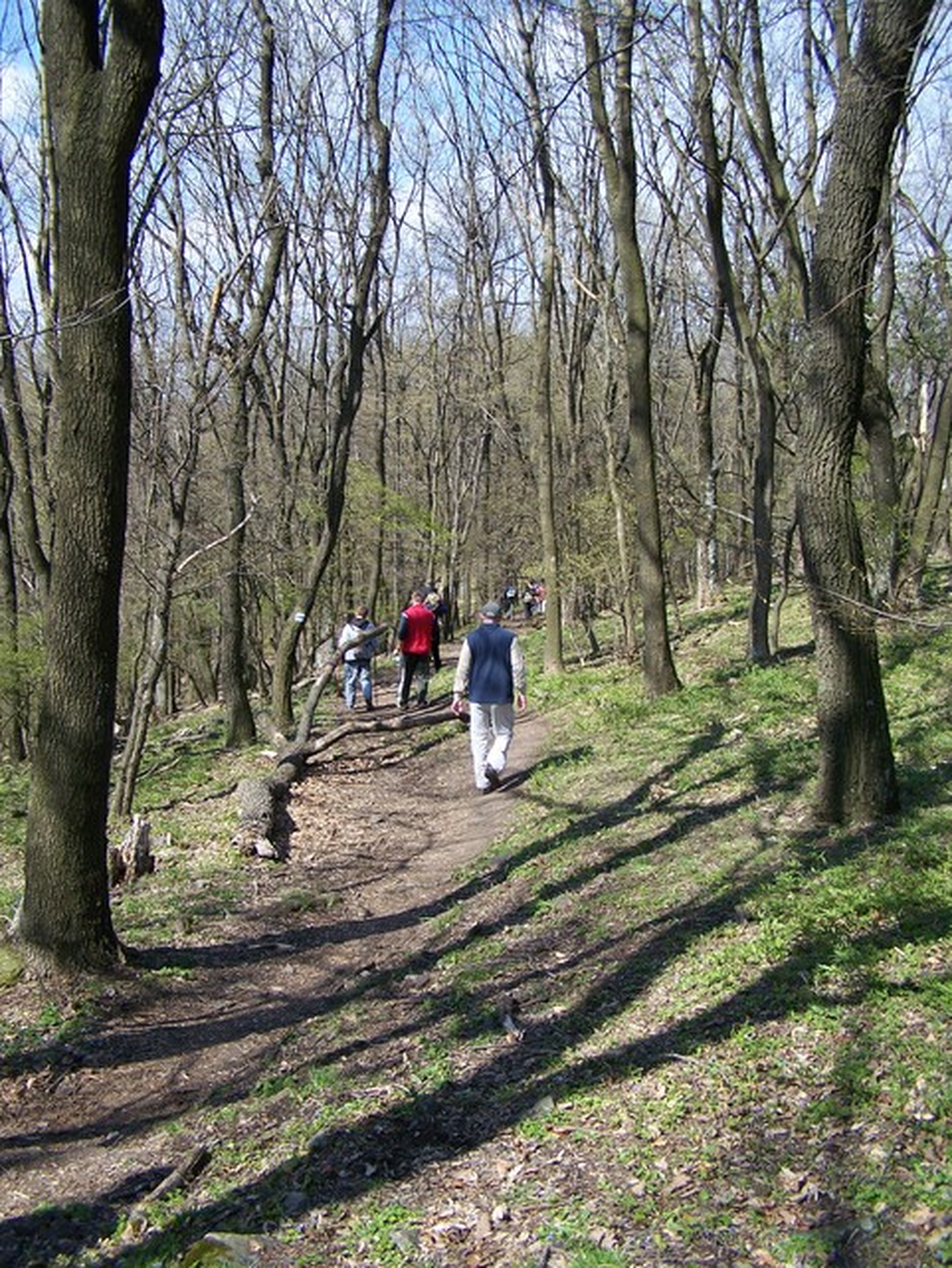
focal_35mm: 38
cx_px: 476
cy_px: 634
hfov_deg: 37.8
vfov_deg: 48.9
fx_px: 1392
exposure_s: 1/640
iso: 80
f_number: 2.8
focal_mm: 6.3
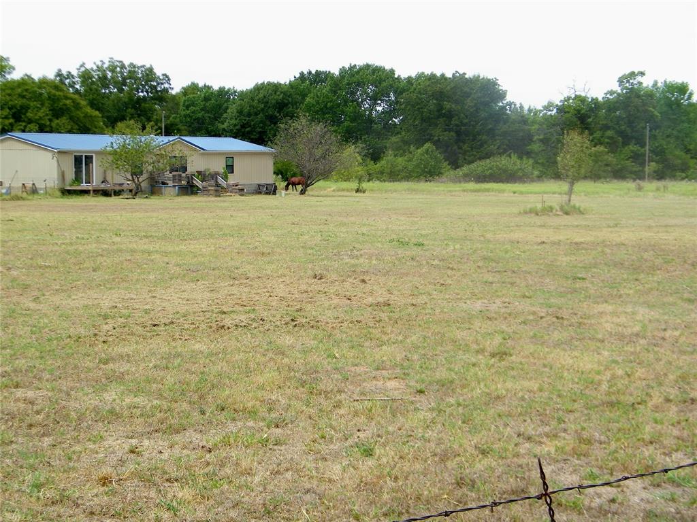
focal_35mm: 59
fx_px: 1188
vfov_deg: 24.8
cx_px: 348
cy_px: 261
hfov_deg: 32.7
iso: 80
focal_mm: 10.6
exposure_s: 1/250
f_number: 4.1
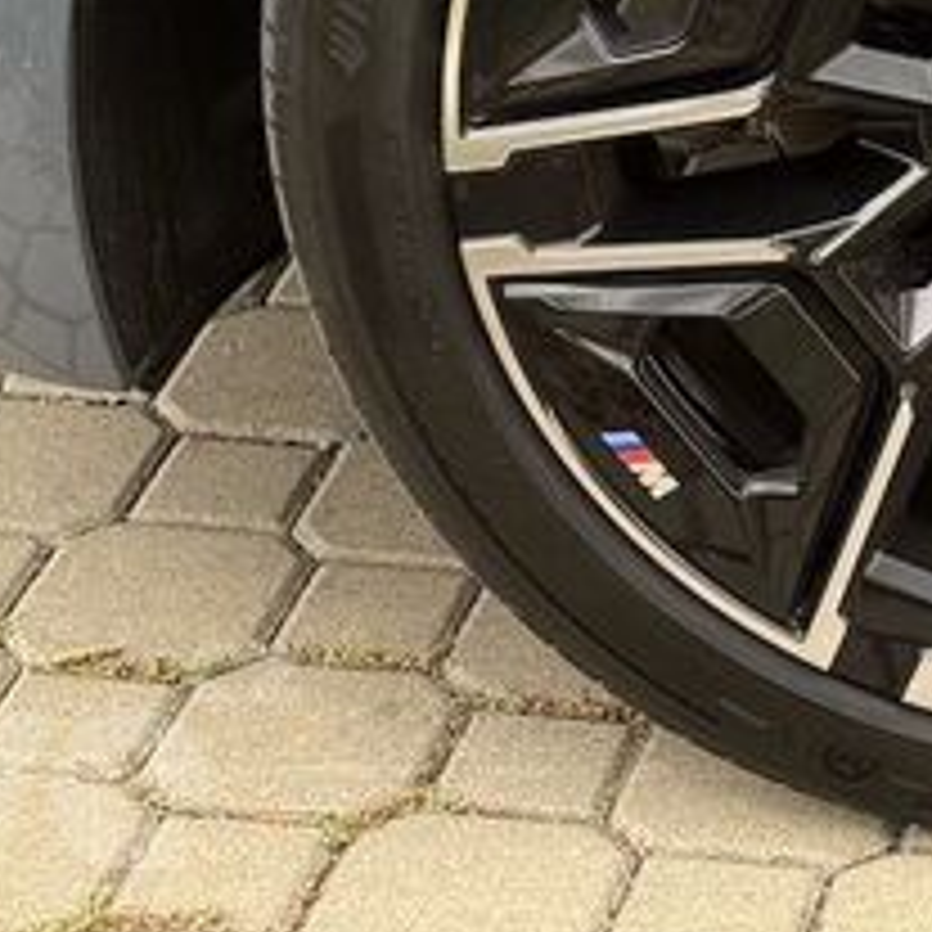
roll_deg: +2.5
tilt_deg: -23.4
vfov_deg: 11.3
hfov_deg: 11.4
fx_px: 4600
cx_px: 1009
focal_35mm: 151
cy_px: -275
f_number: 1.78
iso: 100
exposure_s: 1/216
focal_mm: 6.76
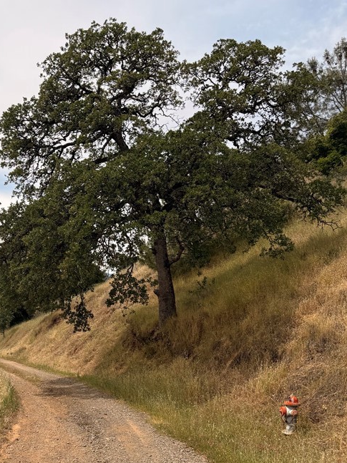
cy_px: 321
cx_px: 107
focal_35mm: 38
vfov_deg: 47.9
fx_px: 508
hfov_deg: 37.2
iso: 80
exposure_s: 1/6173
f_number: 1.78
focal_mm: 6.76
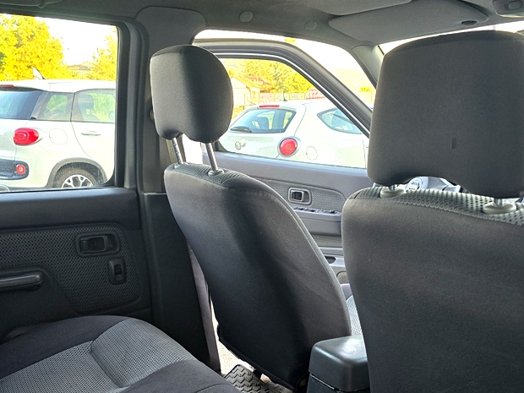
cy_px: 310
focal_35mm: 38
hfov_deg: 48.9
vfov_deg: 36.5
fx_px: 575
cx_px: 287
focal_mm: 6.3
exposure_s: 1/180
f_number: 1.7
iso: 250
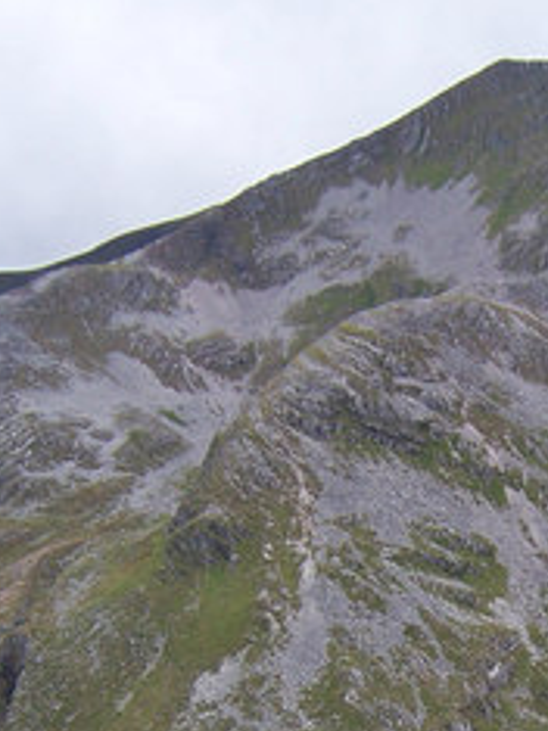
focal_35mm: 90
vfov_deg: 20.6
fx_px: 1901
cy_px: 837
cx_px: 548
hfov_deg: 16.1
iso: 80
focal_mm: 5.5
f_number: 3.4
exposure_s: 1/250
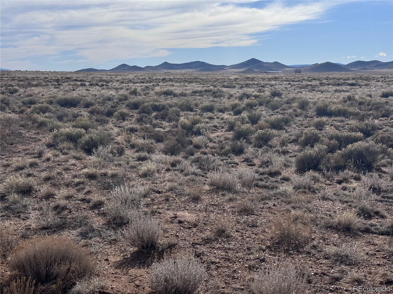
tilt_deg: -8.4
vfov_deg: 30.3
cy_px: 147
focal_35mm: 48
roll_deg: +0.5
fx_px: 545
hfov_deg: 39.7
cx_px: 196
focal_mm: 6.76
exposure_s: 1/10526
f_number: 1.78
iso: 80
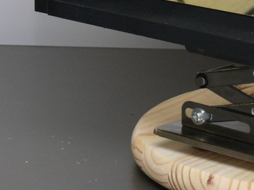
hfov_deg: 5.9
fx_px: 2472
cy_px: -123
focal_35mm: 337
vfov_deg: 4.4
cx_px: 308
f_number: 3.2
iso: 100
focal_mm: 16.3
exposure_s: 1/30
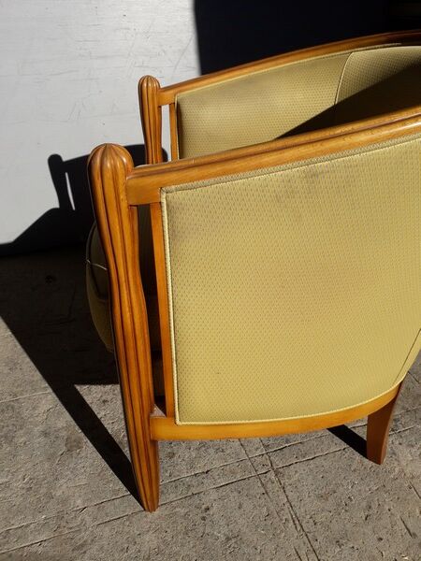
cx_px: 210
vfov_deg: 65.3
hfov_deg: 51.4
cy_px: 280
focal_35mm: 27
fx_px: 438
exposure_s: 1/2710
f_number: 1.9
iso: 40
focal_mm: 3.6
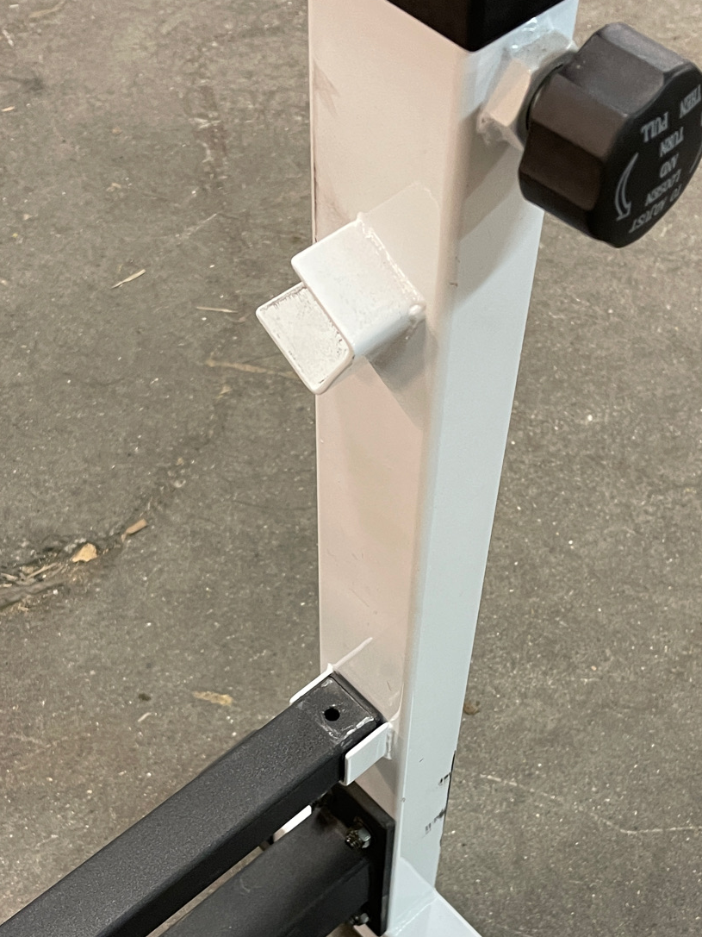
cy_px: 617
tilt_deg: -55.9
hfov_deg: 29.7
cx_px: 383
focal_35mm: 49
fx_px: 1325
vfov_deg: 38.5
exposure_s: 1/50
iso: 250
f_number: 1.6
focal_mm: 5.1
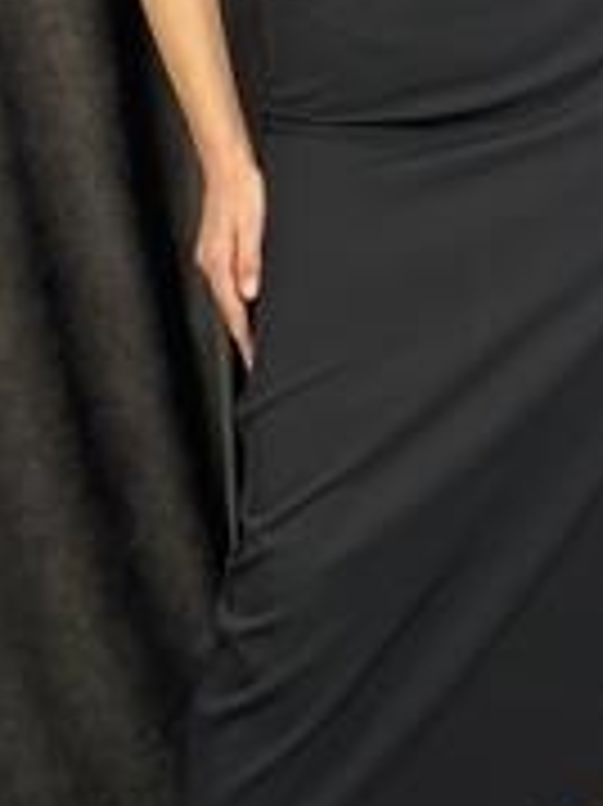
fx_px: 2581
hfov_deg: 13.3
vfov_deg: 17.4
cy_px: 29
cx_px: 468
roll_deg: +3.5
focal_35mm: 111
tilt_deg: -29.4
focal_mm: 6.86
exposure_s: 1/100
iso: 160
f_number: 1.78
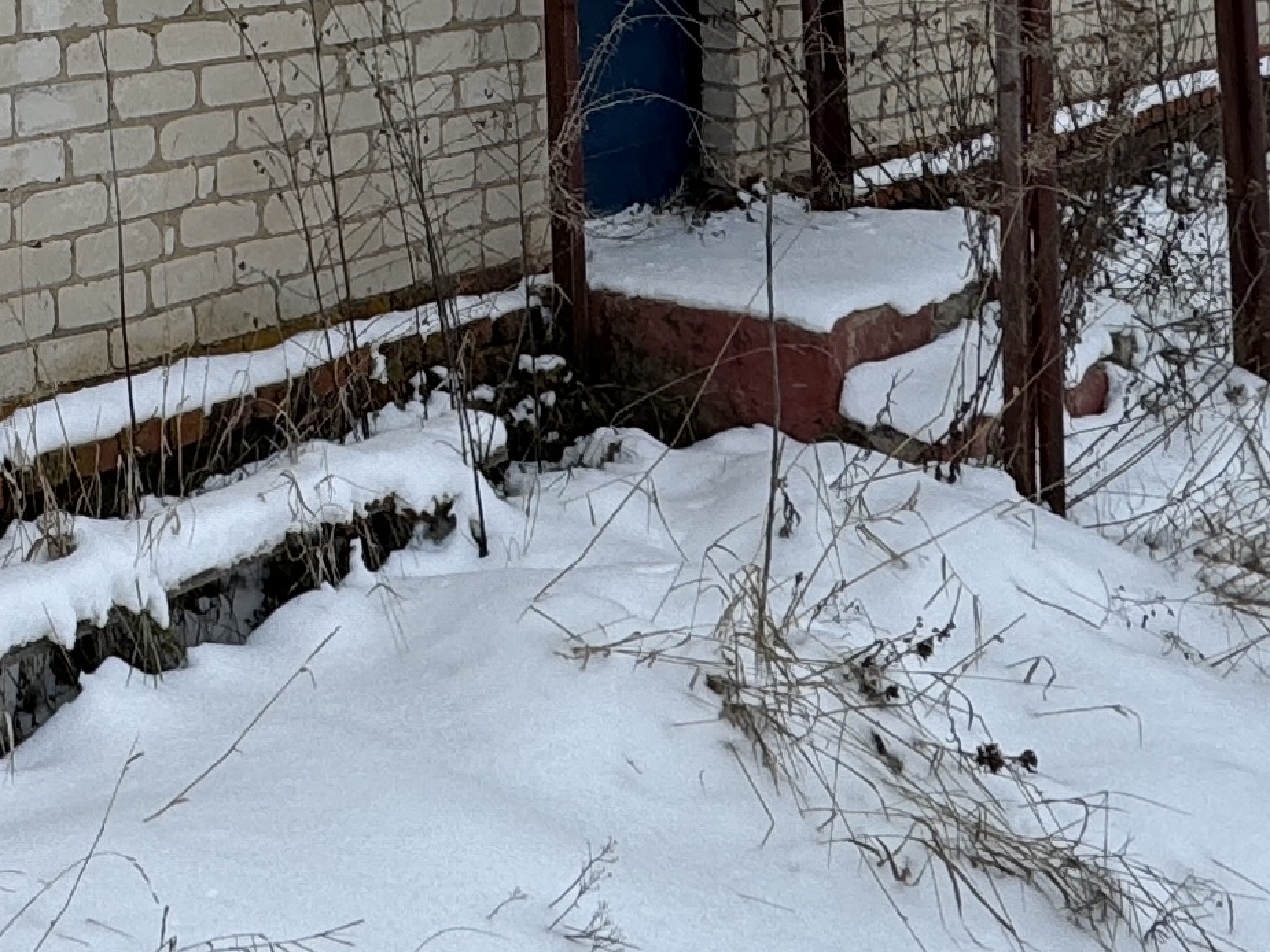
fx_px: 2238
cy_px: -280
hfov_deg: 30.0
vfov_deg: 21.7
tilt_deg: +2.0
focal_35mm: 61
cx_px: 71
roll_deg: +1.4
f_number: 2.2
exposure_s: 1/544
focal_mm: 2.22
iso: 40
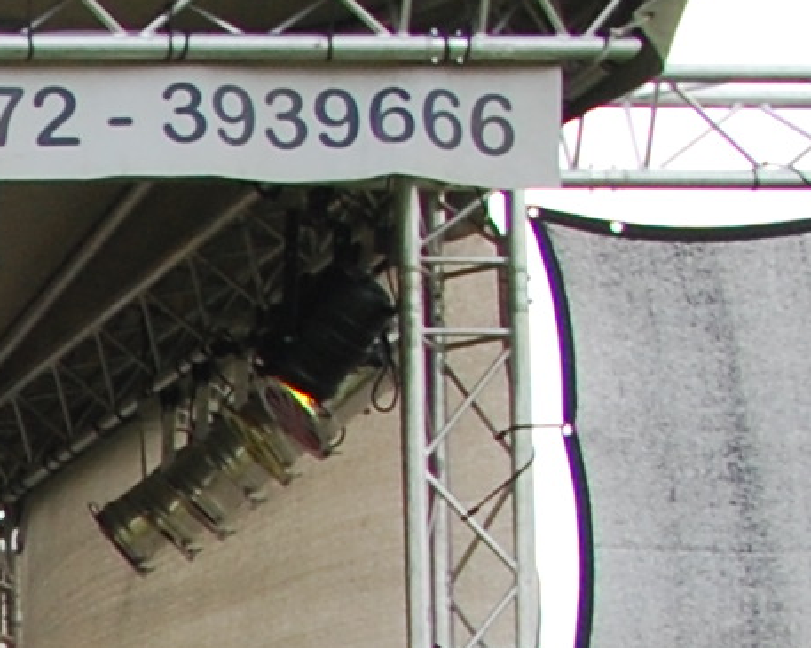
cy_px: 1282
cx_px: -1272
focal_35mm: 239
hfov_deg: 7.5
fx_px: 5733
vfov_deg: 6.3
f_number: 4.5
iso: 200
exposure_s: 1/80
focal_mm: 20
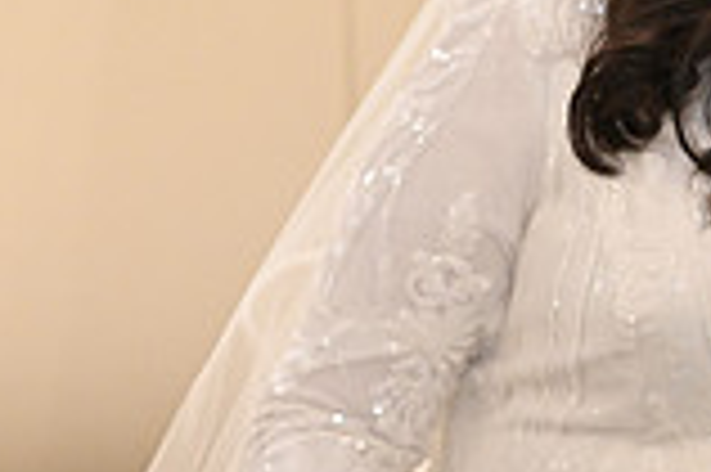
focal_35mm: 184
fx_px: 3630
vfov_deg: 7.4
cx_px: 1004
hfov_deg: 10.8
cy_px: 54
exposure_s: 1/100
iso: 3200
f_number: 4
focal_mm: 50
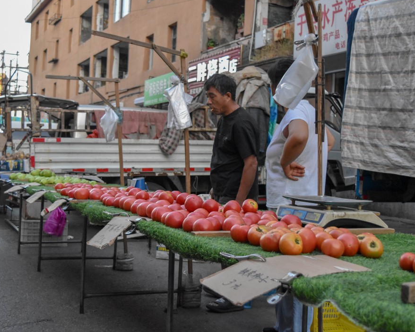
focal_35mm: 45
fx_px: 553
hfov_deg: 41.1
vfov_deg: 33.4
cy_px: 163
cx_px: 191
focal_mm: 26
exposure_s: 1/500
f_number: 4
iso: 2500
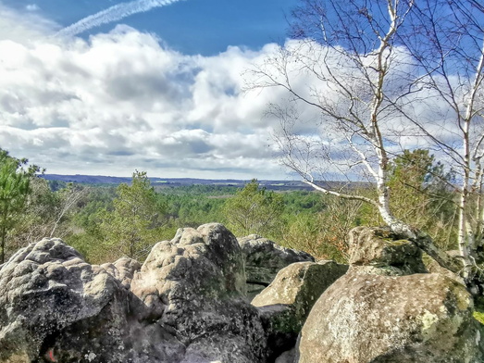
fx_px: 363
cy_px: 218
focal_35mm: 26
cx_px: 230
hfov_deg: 67.3
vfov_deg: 52.7
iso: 50
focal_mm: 2.3
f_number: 2.2
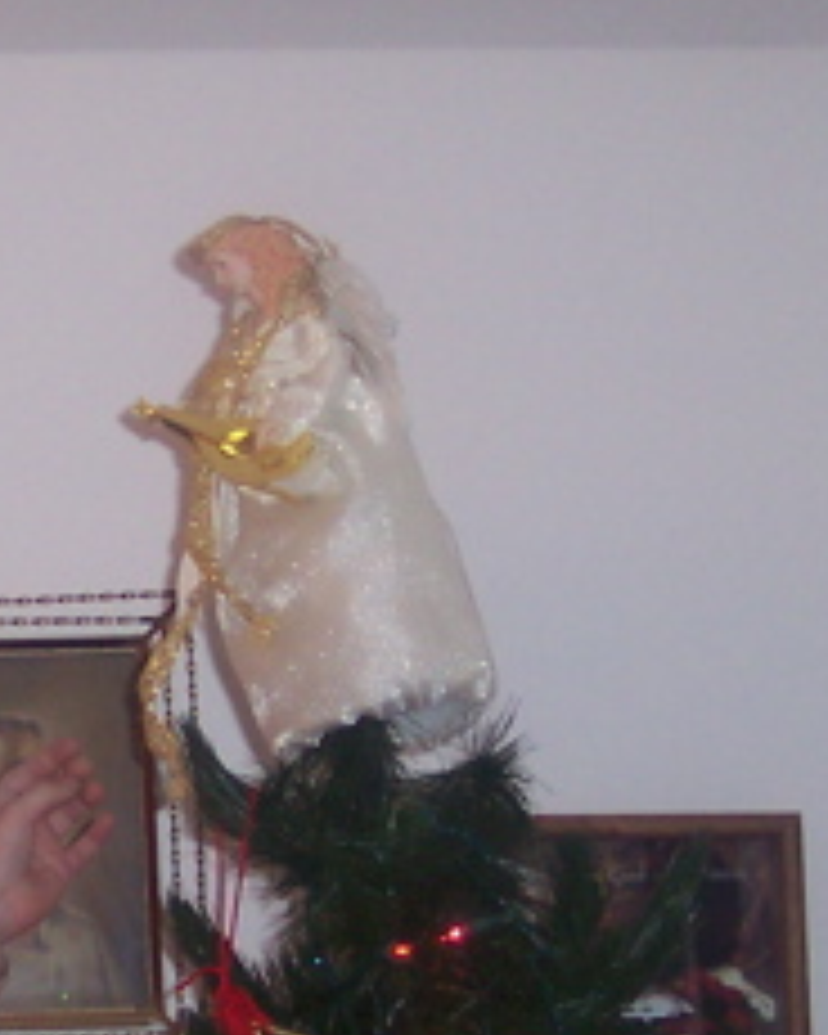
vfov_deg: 14.9
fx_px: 3952
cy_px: 538
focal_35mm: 129
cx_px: -16
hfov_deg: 11.8
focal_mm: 8
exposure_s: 1/30
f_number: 2.8
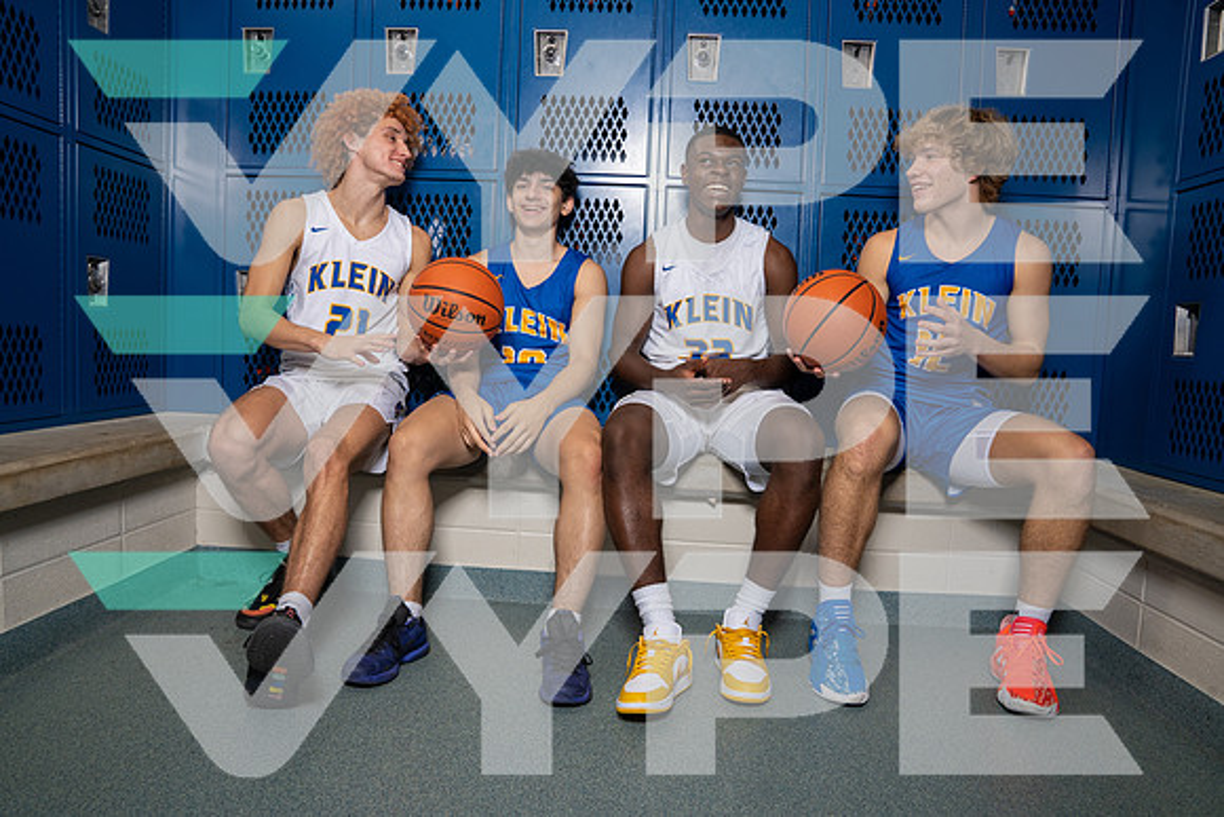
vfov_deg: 53.2
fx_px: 816
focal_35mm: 24
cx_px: 612
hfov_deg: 73.7
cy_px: 408
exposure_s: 1/200
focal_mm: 24
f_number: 8
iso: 800
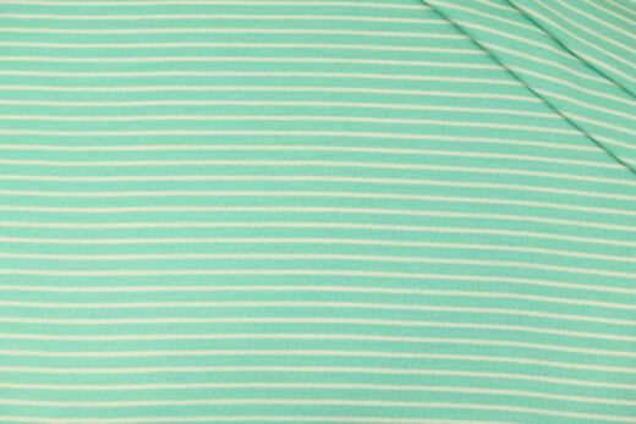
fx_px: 583
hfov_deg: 57.2
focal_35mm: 33
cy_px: 212
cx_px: 318
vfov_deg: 40.0
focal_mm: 11.86
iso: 125
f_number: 3
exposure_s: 1/100
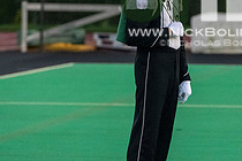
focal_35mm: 552
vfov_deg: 2.5
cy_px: -9
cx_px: 207
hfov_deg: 3.7
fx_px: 3710
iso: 5000
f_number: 4.5
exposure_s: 1/5000
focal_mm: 200
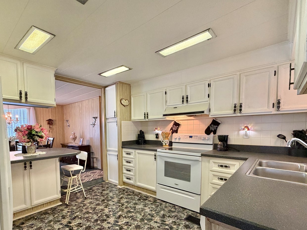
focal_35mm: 18
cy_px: 139
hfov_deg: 87.2
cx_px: 131
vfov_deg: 70.8
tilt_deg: -4.0
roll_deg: +0.8
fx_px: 160
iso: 250
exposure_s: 1/60
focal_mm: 2.22
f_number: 2.2
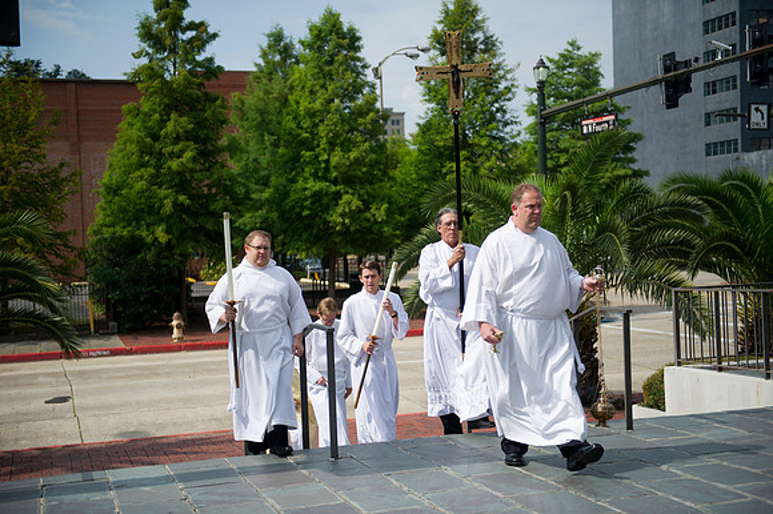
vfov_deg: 26.0
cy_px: 257
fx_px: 1116
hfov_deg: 38.2
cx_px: 386
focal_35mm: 52
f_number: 2.8
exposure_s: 1/8000
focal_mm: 52
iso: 320
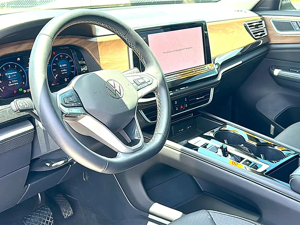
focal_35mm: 37
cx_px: 150
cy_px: 112
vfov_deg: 38.7
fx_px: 321
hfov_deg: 50.1
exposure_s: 1/287
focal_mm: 6.86
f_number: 1.78
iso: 100
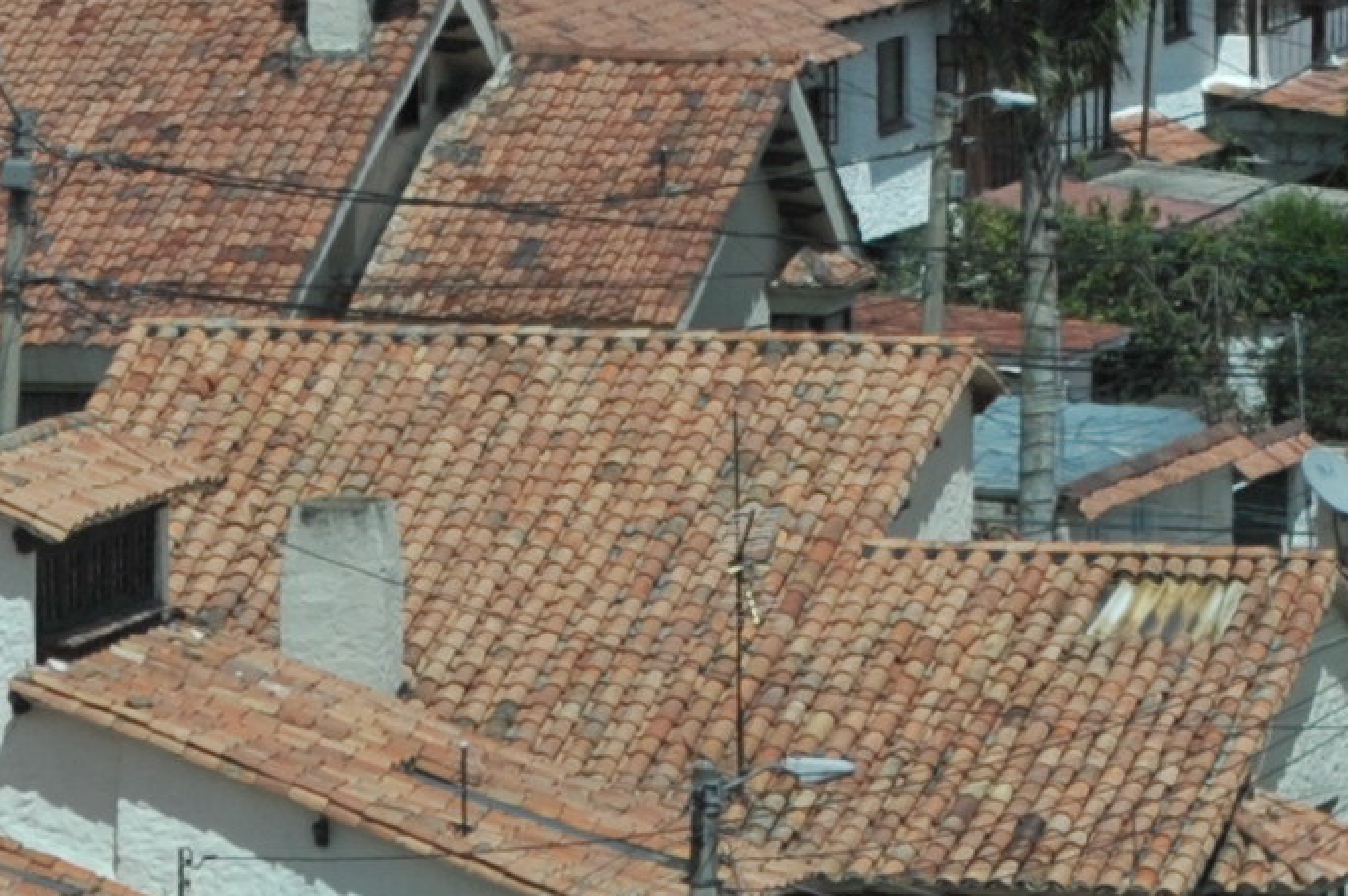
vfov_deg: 2.5
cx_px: 2335
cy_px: -1005
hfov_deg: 3.8
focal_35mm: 536
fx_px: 20051
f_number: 4.5
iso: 250
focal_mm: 86
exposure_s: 1/6400
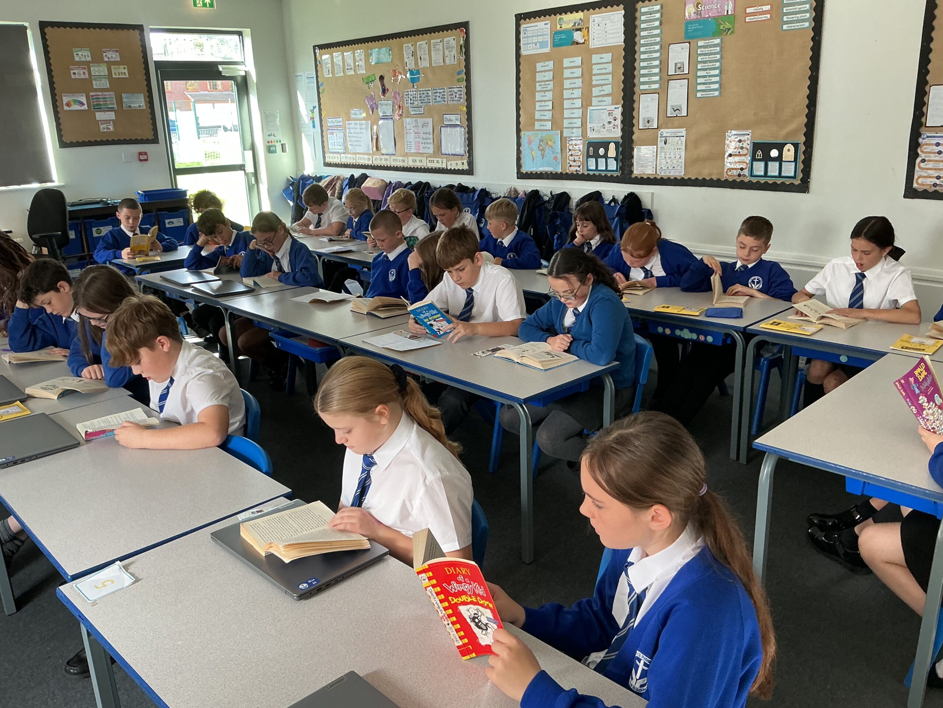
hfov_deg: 61.7
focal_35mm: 29
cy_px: 354
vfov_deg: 48.2
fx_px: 790
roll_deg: +2.9
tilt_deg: -18.3
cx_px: 472
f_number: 1.8
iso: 64
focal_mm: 3
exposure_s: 1/50
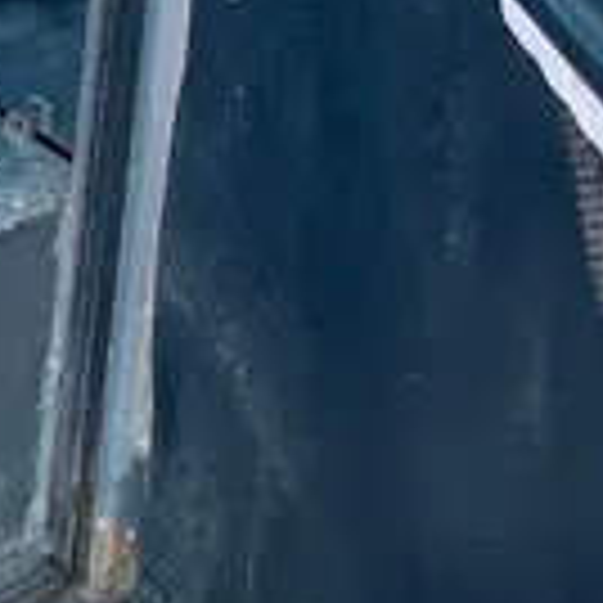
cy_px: -497
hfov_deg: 12.3
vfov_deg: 12.6
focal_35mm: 126
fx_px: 2483
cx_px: -598
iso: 40
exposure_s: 1/122
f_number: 1.6
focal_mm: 5.1
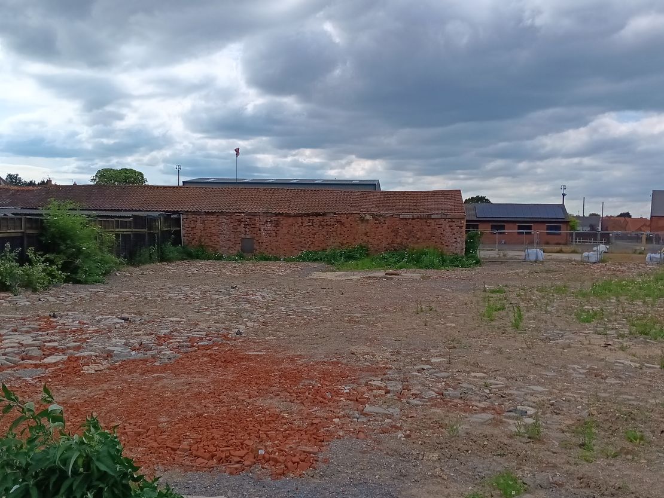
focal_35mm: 26
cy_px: 249
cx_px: 332
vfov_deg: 53.1
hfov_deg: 67.3
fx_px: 499
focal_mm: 3.98
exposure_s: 1/1053
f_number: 1.8
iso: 25
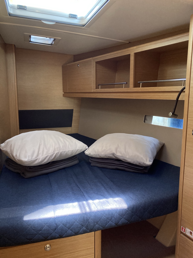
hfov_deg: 49.7
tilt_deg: -9.2
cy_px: 129
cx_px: 96
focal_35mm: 28
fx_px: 208
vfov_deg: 63.4
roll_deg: -1.1
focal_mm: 3.99
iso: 125
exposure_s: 1/60
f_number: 1.8
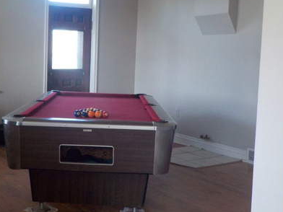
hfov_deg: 38.2
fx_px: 401
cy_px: 93
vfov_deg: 29.6
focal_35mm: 49
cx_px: 83
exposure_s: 1/30
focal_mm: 4.1
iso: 160
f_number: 3.3
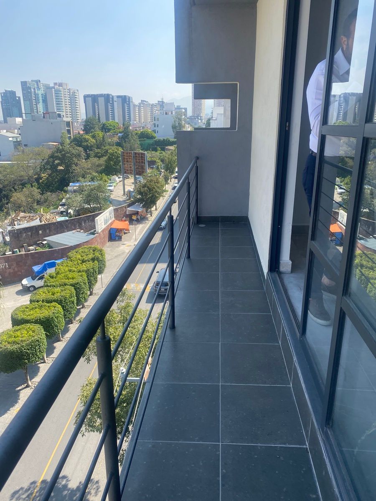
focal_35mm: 26
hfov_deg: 53.1
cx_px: 188
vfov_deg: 67.3
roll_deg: +1.0
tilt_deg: -18.2
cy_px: 250
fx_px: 377
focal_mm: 4.25
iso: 32
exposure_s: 1/864
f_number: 1.8
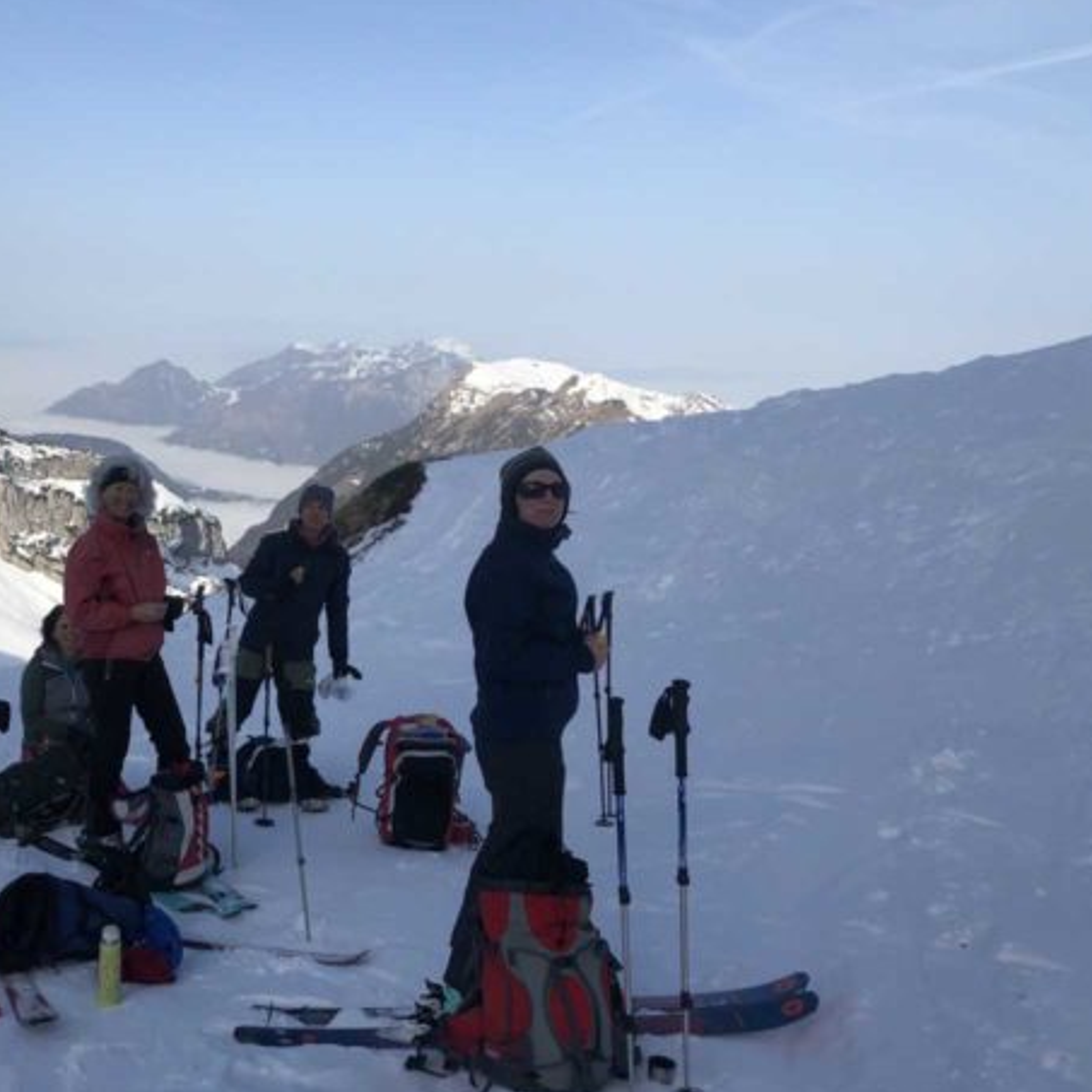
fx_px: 1499
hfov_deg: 38.4
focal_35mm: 42
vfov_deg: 40.0
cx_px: 202
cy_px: 564
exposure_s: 1/2404
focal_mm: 4
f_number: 1.8
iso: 20
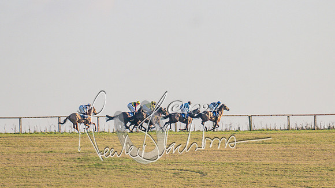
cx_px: 156
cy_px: 48
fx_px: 8093
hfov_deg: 2.4
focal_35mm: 911
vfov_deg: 1.3
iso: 400
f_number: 5
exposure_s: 1/3200
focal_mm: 400
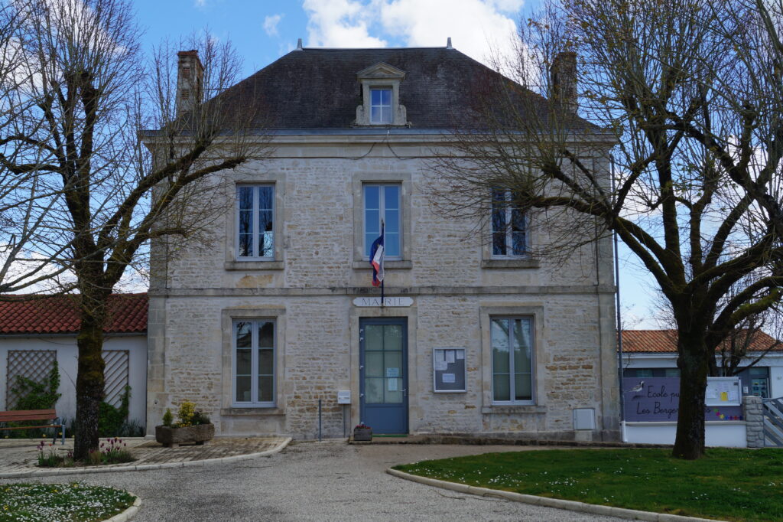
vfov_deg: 34.2
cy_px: 261
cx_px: 392
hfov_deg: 49.6
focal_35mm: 39
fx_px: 848
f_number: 10
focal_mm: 26
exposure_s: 1/125
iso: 100
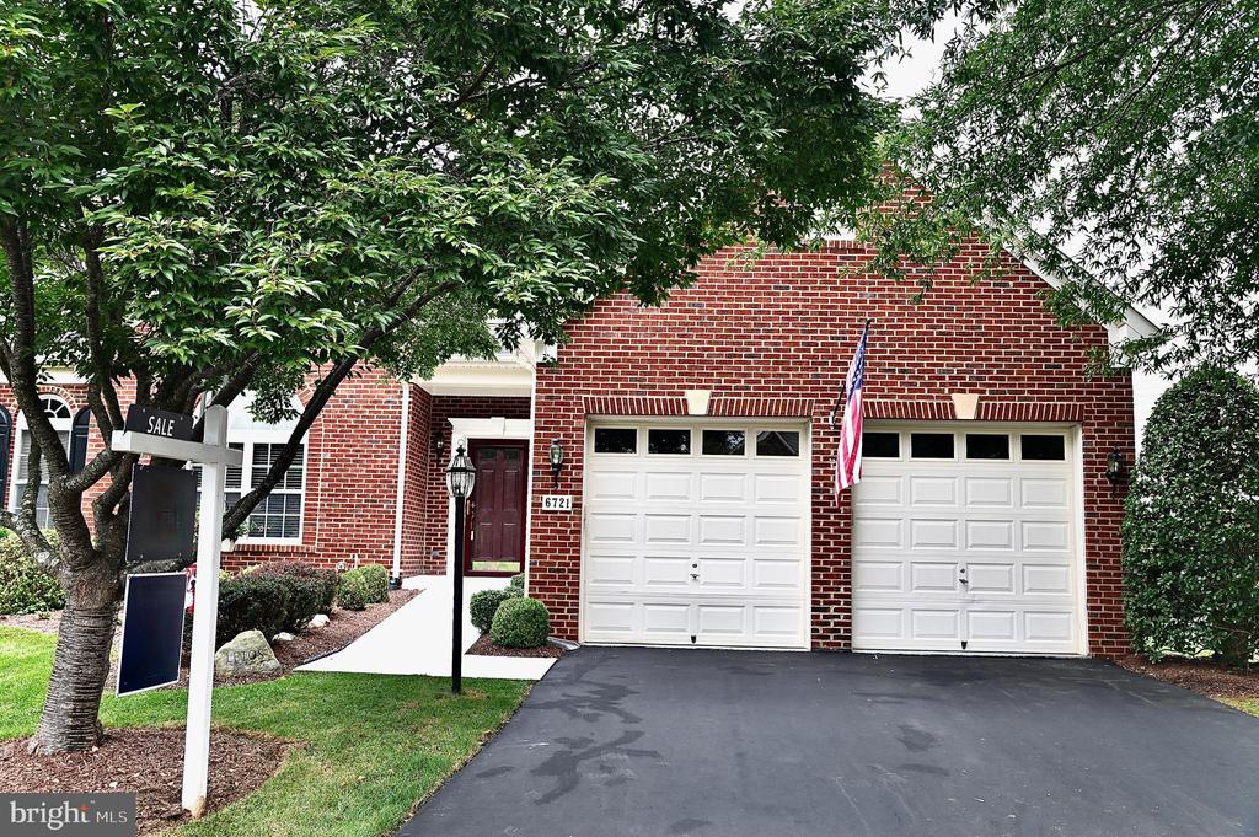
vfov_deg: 43.5
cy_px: 418
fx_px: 1048
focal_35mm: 30
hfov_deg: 62.0
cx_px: 630
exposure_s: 1/25
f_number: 8
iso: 100
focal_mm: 30
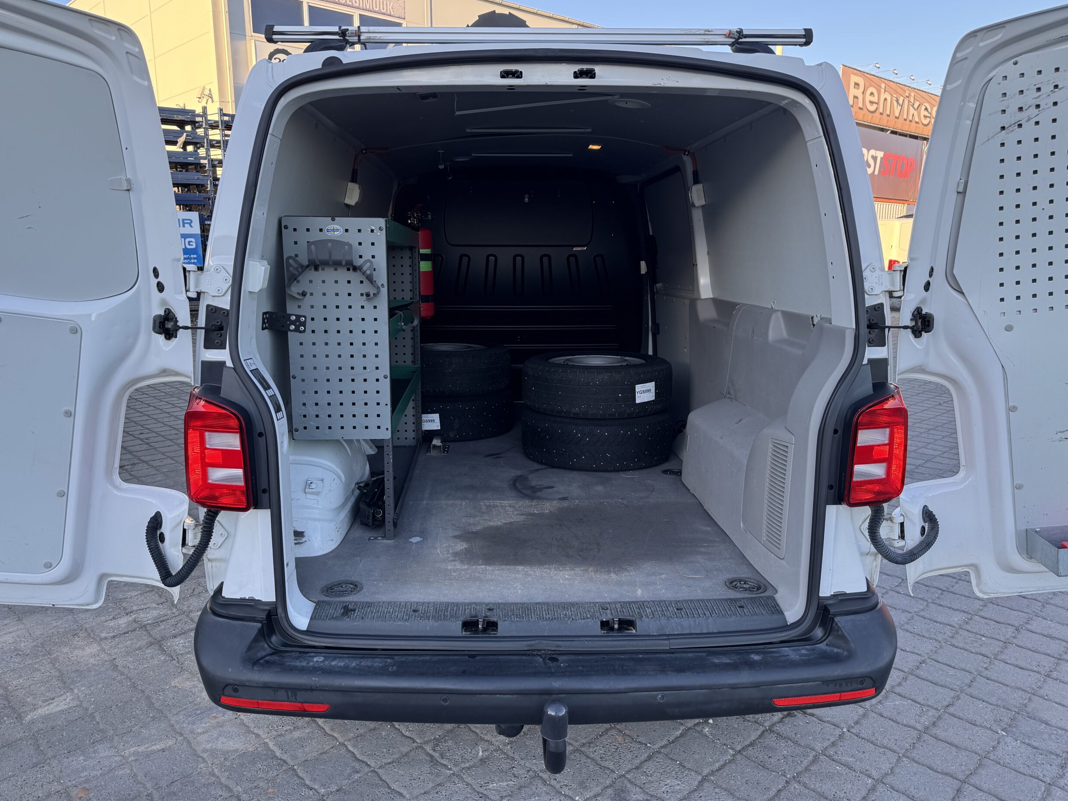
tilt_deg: -11.2
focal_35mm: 25
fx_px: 771
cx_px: 517
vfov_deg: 54.9
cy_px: 400
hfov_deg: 69.4
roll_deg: +0.8
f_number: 1.78
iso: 80
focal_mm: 6.76
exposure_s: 1/387
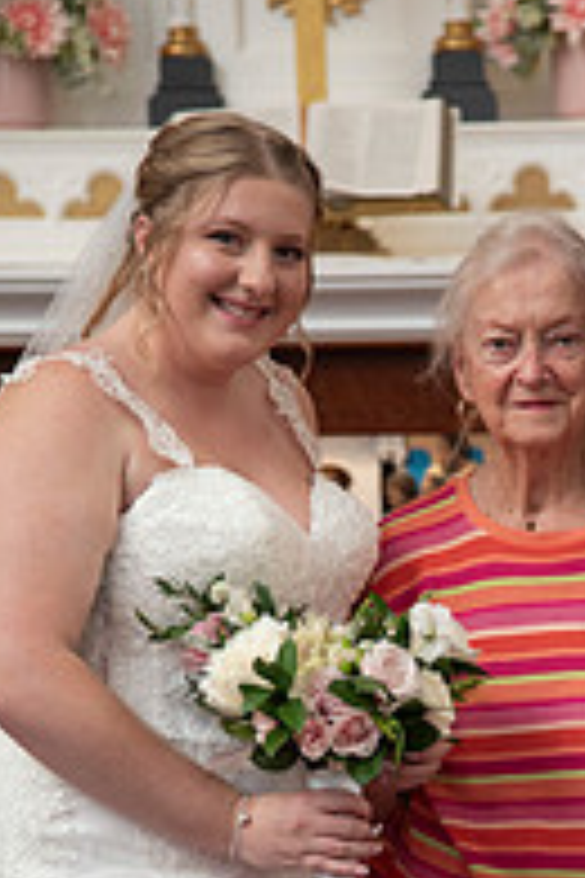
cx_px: 540
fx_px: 5508
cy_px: 833
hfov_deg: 6.1
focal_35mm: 226
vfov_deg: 9.1
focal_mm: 98
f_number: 4
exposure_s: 1/125
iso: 800
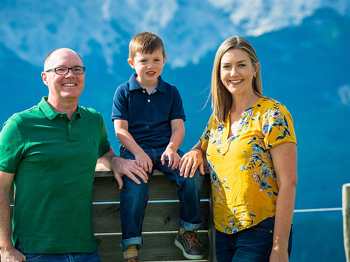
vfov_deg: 9.9
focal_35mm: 150
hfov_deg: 13.2
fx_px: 1517
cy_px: 132
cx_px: 175
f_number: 4.5
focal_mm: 125
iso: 100
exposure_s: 1/500
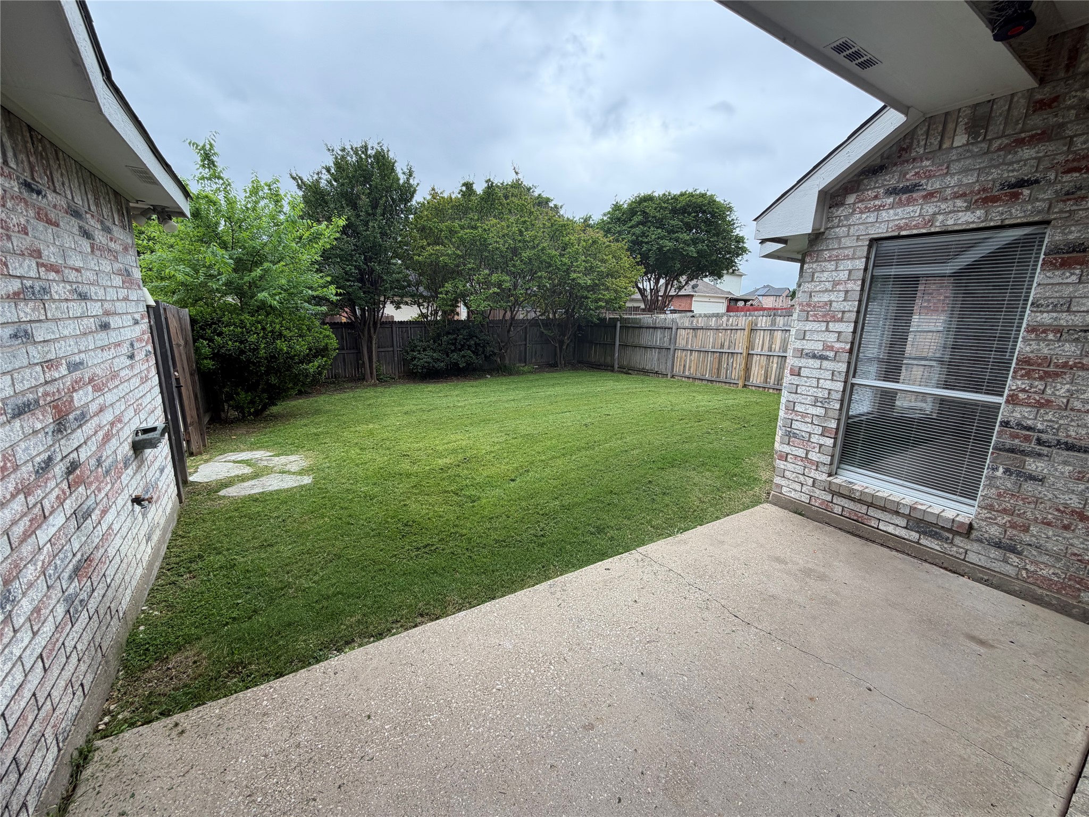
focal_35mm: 14
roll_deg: -1.4
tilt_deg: -13.0
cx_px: 544
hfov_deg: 102.1
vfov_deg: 85.7
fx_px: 440
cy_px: 408
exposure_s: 1/228
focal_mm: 2.22
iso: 40
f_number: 2.2
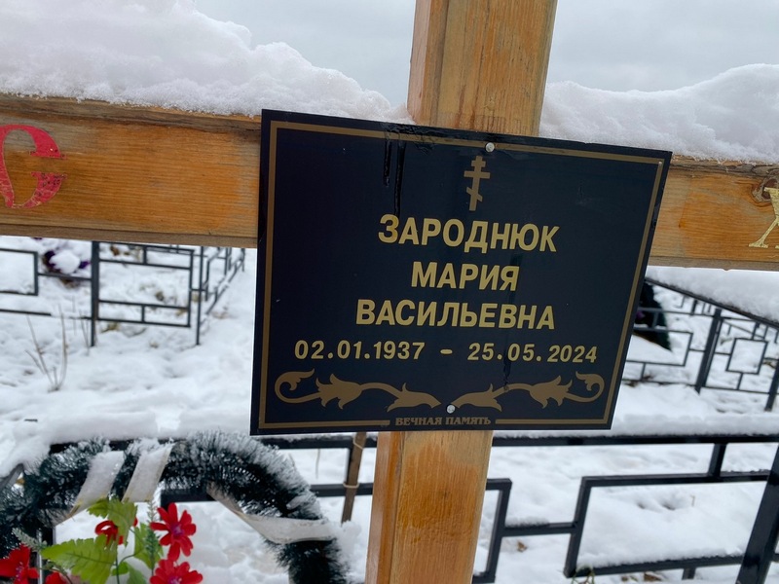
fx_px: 585
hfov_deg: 67.3
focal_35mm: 26
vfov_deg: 53.1
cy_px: 292
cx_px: 390
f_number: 1.8
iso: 32
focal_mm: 4.25
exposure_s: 1/218
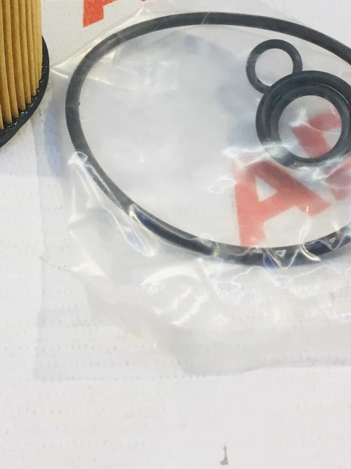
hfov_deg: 19.4
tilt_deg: -40.0
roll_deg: +0.2
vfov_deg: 24.3
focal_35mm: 75
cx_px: 61
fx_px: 1014
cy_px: -44
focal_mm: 4.15
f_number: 2.2
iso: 32
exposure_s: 1/33
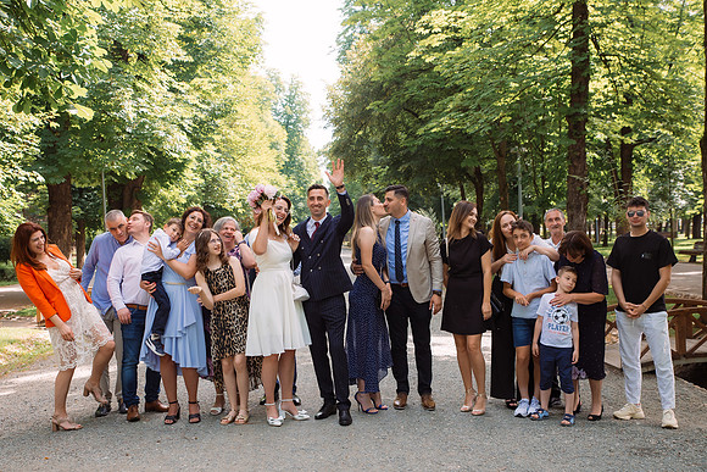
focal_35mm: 45
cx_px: 364
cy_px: 241
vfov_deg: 29.9
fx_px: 882
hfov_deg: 43.7
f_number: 4
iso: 500
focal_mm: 40
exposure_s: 1/400
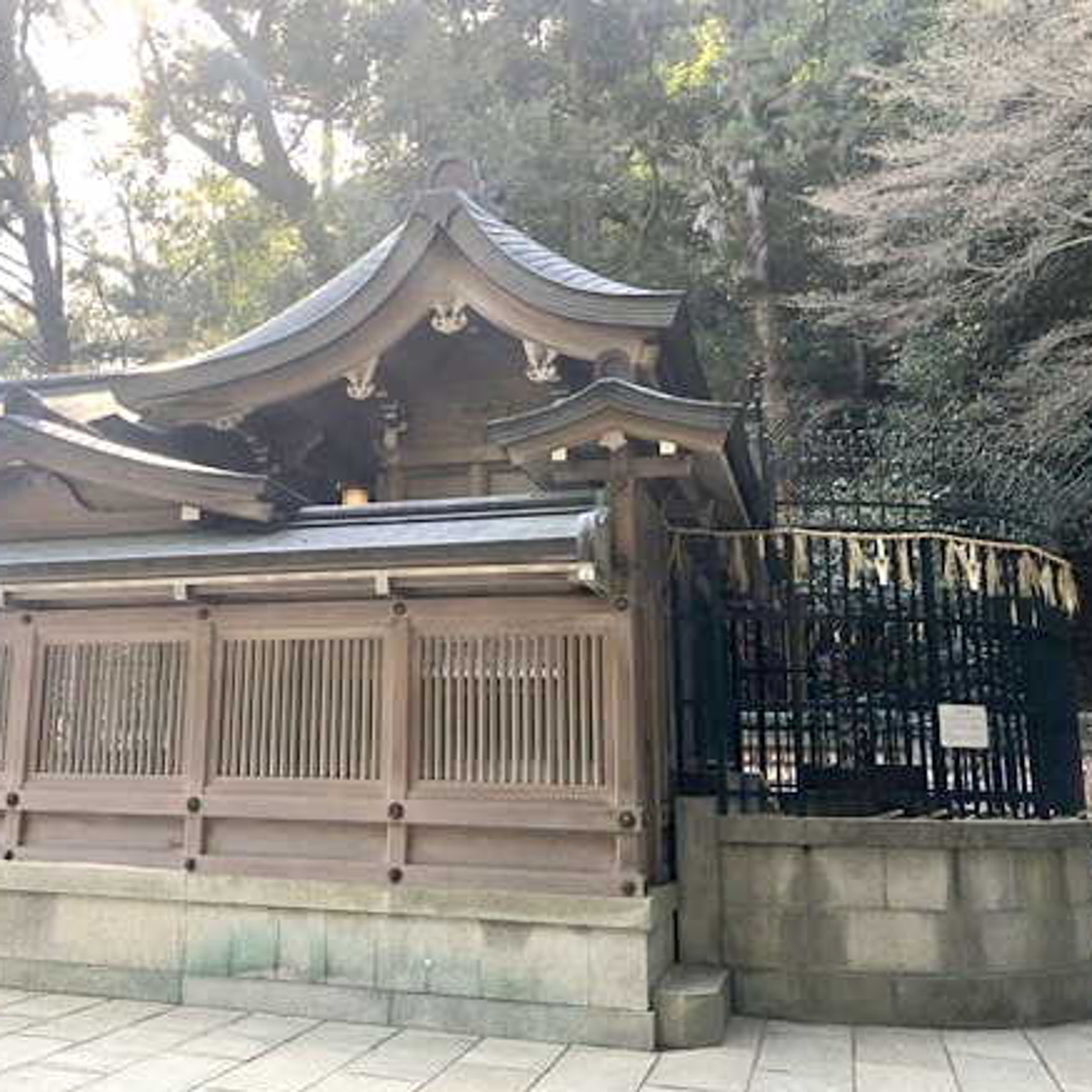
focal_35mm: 34
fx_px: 1213
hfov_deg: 47.9
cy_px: 542
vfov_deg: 48.5
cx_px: 397
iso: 50
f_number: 1.8
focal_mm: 3.99
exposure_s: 1/120
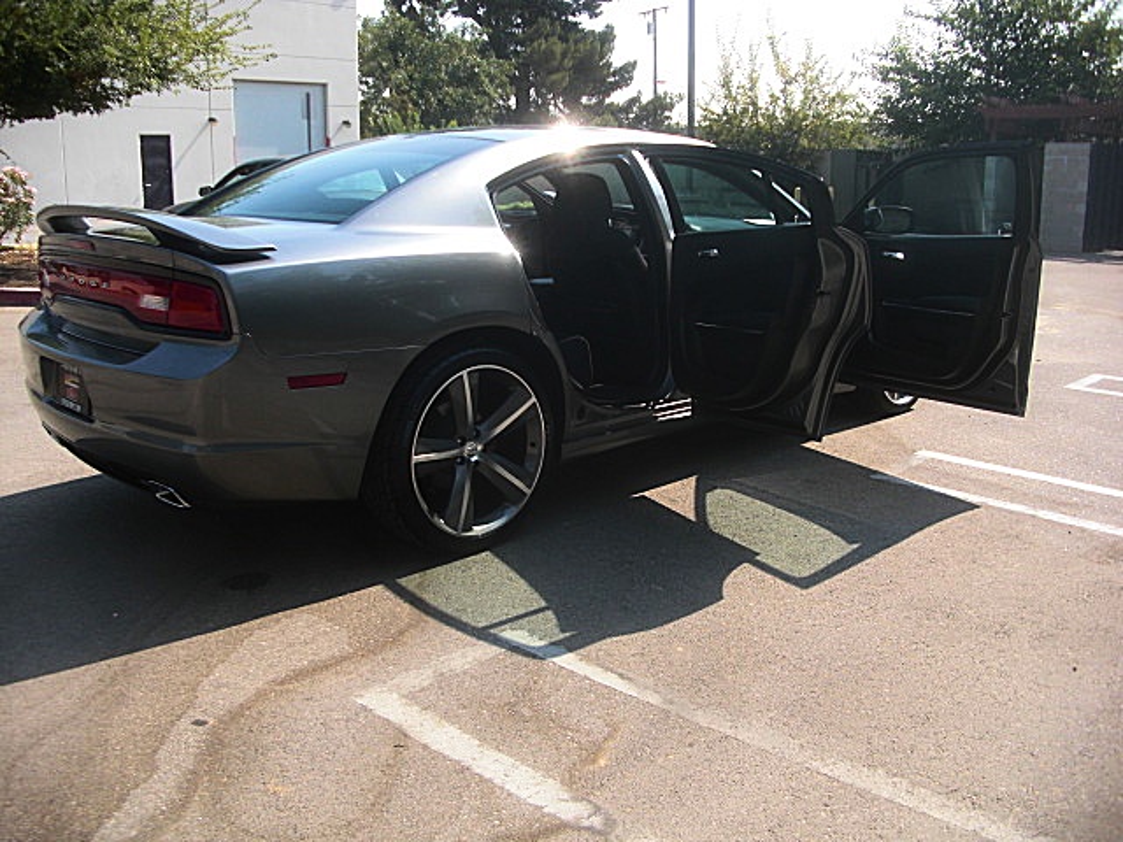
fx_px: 1168
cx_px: 562
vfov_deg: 39.7
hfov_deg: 51.4
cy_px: 421
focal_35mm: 36
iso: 50
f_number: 2.8
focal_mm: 6.3
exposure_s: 1/400
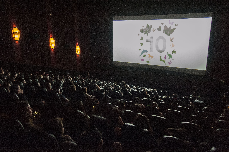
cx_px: 114
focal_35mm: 30
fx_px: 191
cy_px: 76
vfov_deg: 43.6
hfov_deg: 62.0
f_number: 5
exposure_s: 1/25
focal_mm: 30
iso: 6400
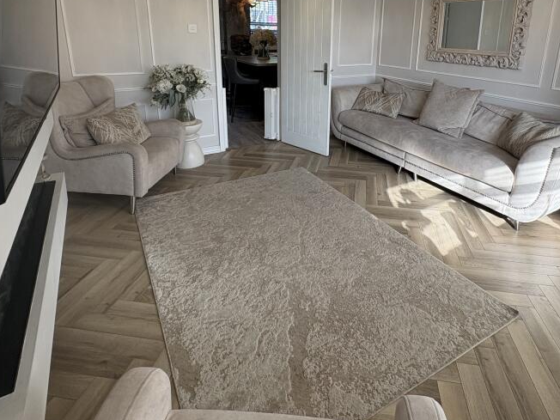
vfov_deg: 59.0
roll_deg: -1.3
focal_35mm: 22
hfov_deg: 75.9
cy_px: 125
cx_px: 320
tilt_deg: -14.8
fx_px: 356
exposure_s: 1/126
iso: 64
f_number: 2.2
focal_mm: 2.22
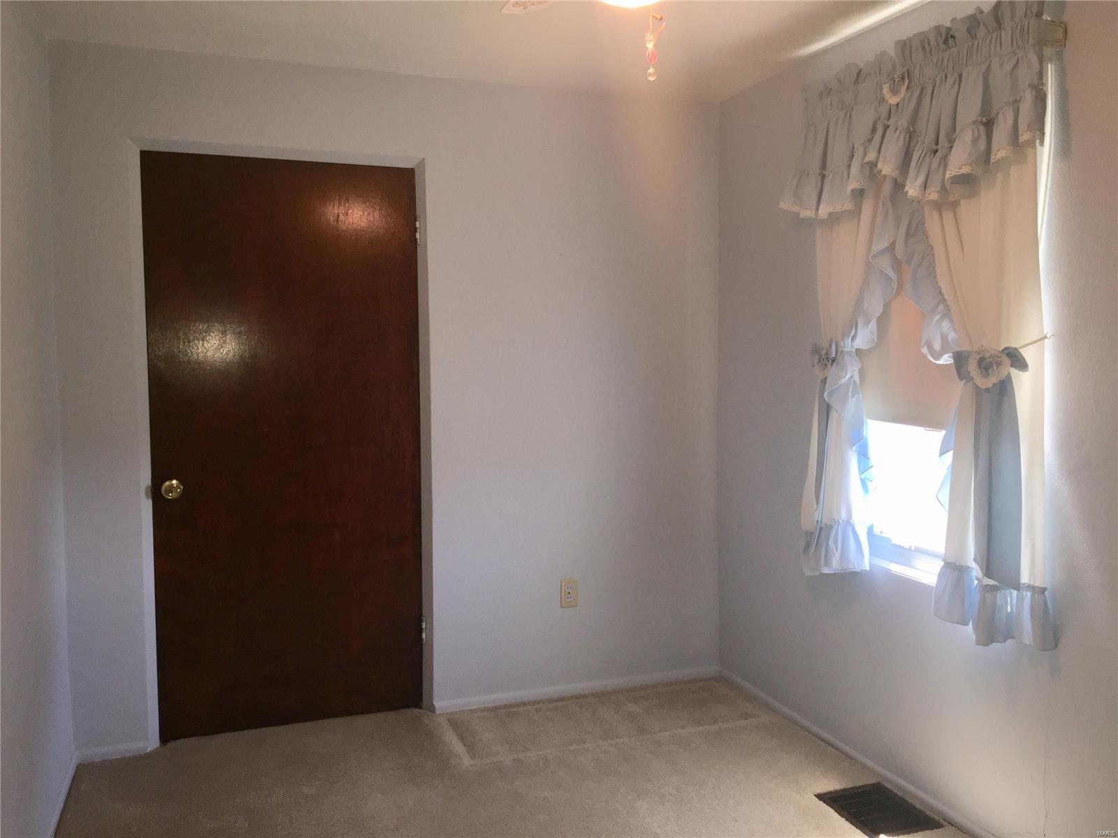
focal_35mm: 29
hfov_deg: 61.7
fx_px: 937
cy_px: 419
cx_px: 559
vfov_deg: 48.2
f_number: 2.2
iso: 32
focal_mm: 4.15
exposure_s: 1/31
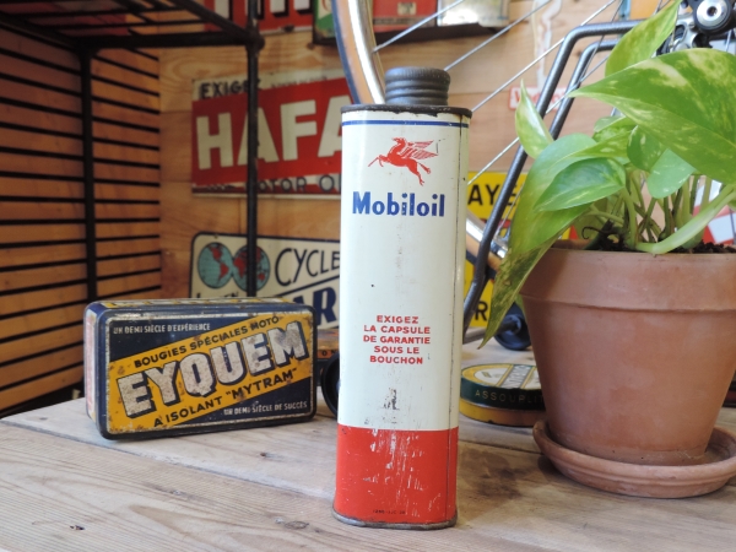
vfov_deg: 40.7
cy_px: 276
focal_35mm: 35
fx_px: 744
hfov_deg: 52.6
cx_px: 368
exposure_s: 1/30
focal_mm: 6.2
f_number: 3.3
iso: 400
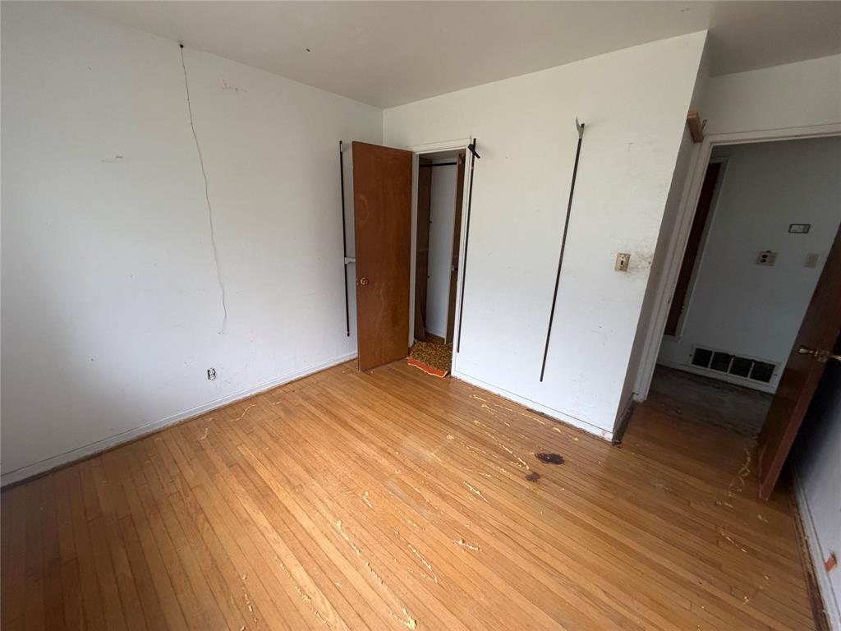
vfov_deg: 85.7
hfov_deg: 102.1
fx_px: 340
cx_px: 420
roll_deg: -1.3
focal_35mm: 14
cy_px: 316
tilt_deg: -16.1
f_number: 2.2
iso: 320
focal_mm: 2.22
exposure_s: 1/104
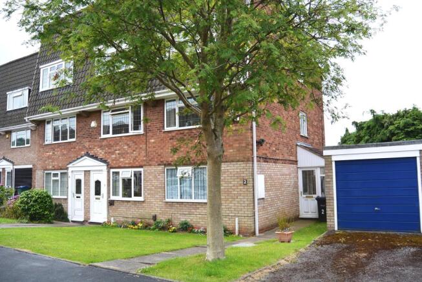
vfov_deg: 45.1
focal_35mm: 29
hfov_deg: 63.6
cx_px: 211
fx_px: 340
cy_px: 141
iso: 100
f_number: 3.5
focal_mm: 11
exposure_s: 1/640
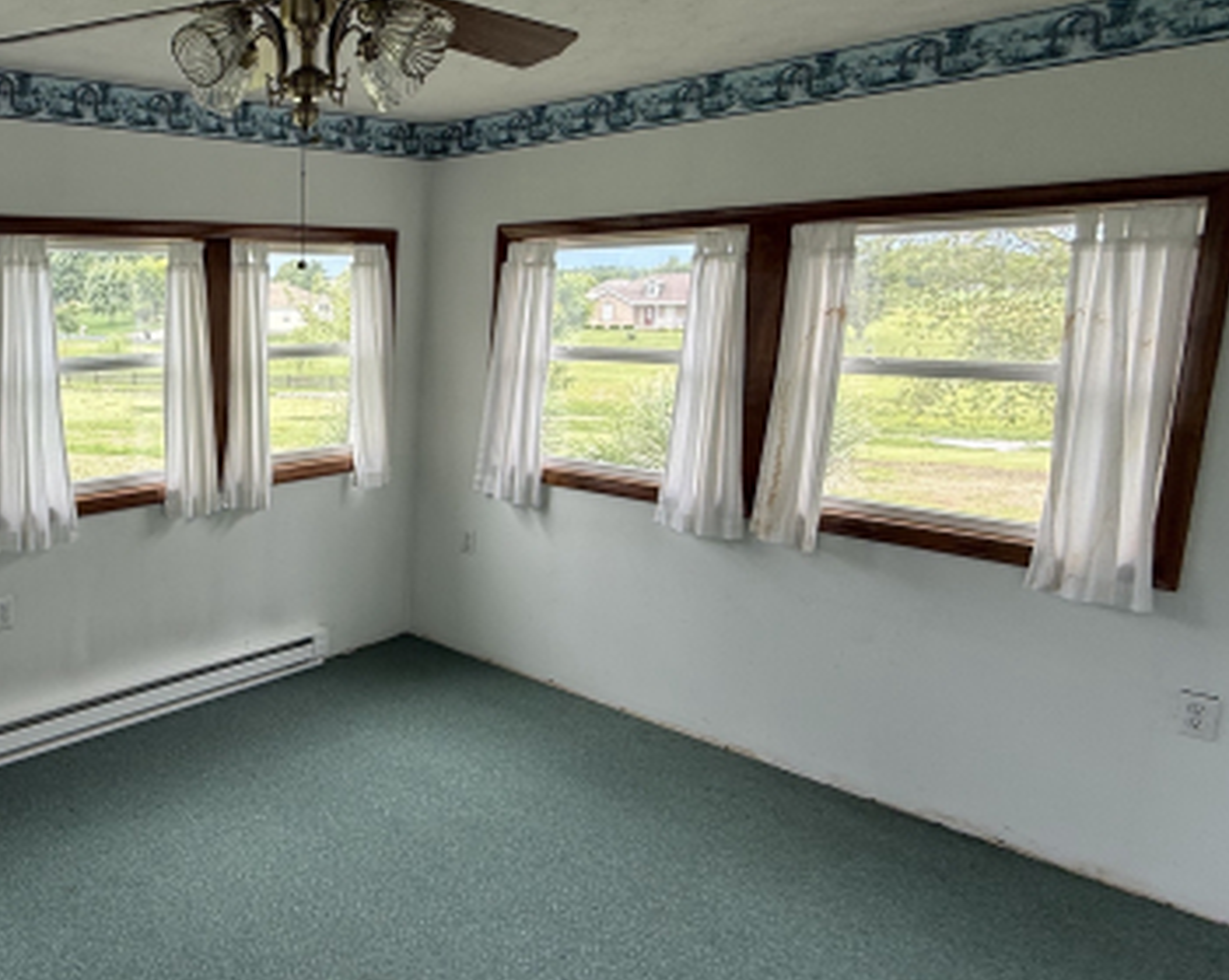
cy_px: 441
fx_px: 945
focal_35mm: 26
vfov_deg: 54.8
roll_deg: +0.5
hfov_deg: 56.6
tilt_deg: -8.9
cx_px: 114
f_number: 2.2
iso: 40
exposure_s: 1/113
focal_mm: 2.22
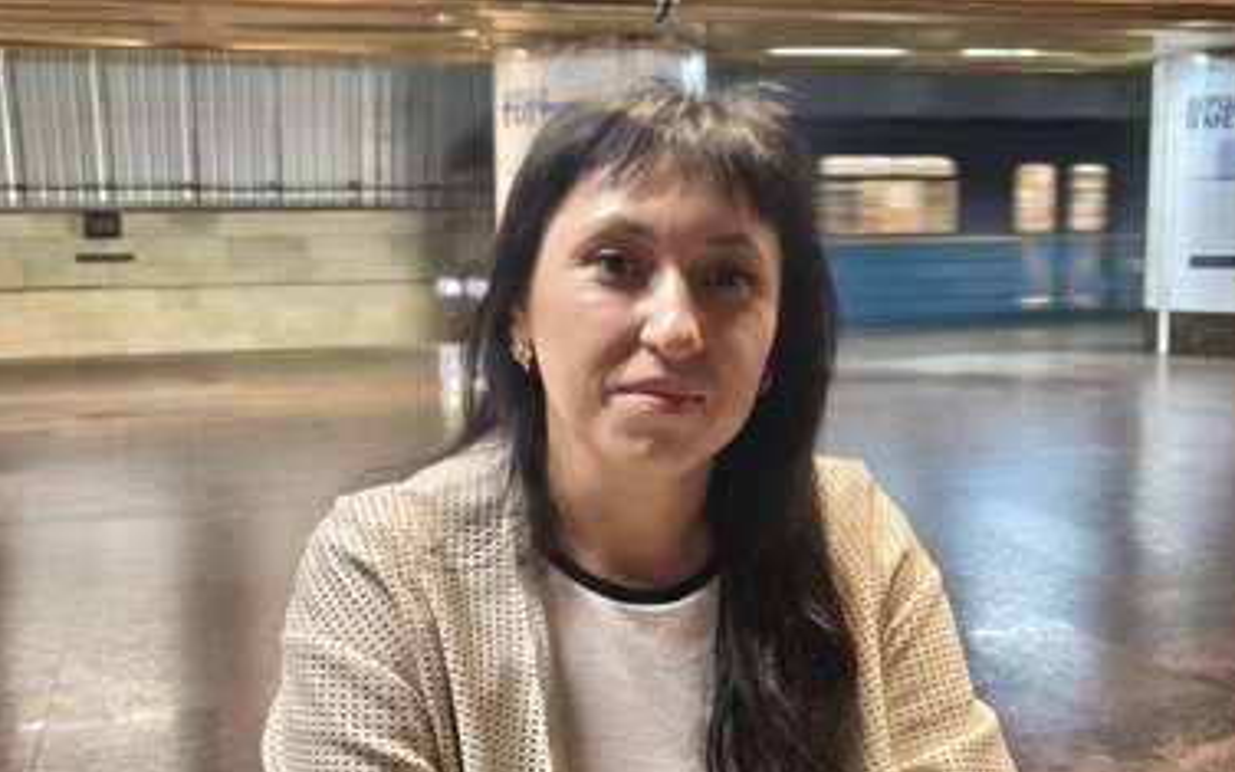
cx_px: 627
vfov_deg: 29.2
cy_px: 384
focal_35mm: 44
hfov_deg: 45.3
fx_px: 1481
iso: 1000
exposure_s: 1/33.3
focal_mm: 5.35
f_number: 1.7
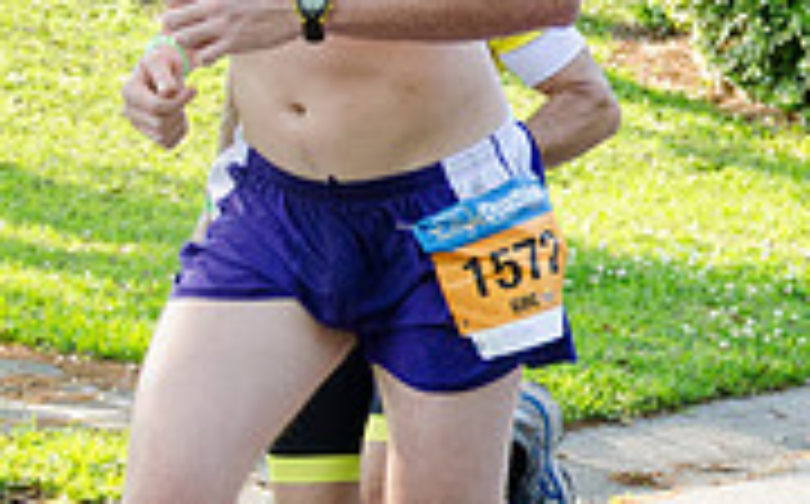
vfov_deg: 7.0
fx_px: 4123
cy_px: 176
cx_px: 900
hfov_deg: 11.1
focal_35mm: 187
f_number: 5
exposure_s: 1/640
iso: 800
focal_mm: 38
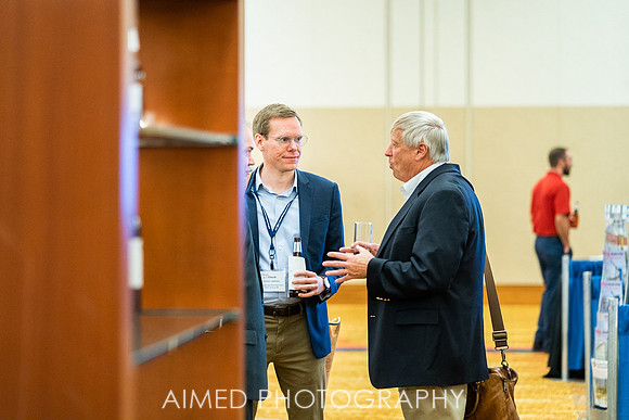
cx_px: 314
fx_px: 2165
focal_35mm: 124
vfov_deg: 11.1
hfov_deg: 16.5
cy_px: 210
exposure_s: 1/160
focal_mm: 119
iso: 3200
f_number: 2.8
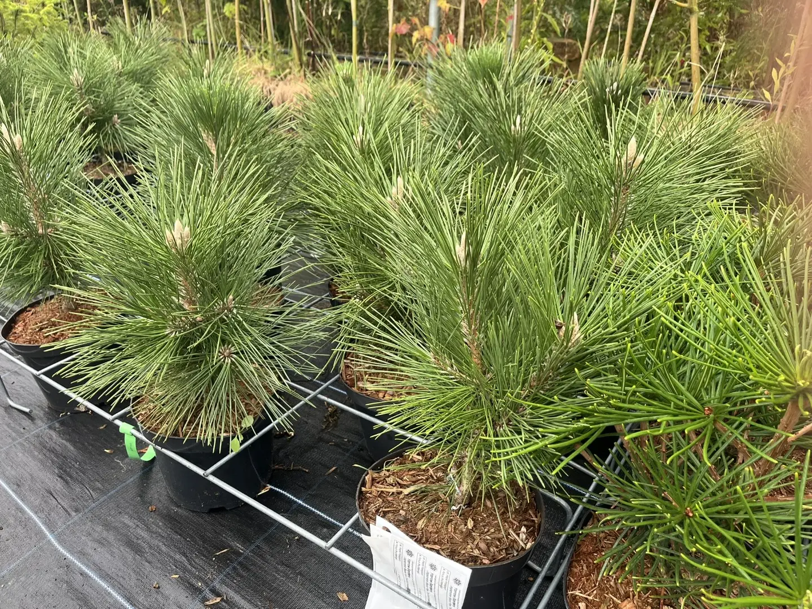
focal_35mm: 26
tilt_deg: -28.3
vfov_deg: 53.1
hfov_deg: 67.3
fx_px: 610
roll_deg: -2.7
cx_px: 406
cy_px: 304
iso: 125
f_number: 1.6
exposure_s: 1/121
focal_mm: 5.1
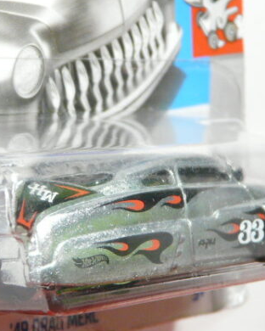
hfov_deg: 11.2
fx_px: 1353
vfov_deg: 14.0
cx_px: 101
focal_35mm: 138
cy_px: 174
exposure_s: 1/20
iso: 200
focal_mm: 9.5
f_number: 3.2
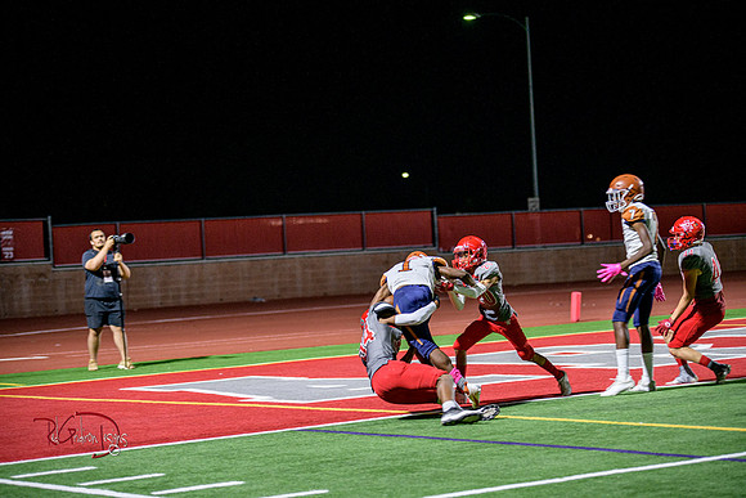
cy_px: 249
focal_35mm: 110
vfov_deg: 12.5
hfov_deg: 18.6
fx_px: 2280
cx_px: 373
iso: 1600
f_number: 2.8
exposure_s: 1/250
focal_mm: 110
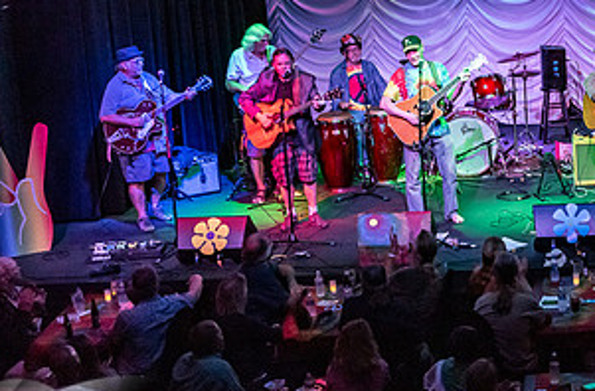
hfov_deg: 23.6
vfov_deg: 16.1
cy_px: 162
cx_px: 544
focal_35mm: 84
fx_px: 1383
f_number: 5.6
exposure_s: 1/160
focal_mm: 40
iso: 4000
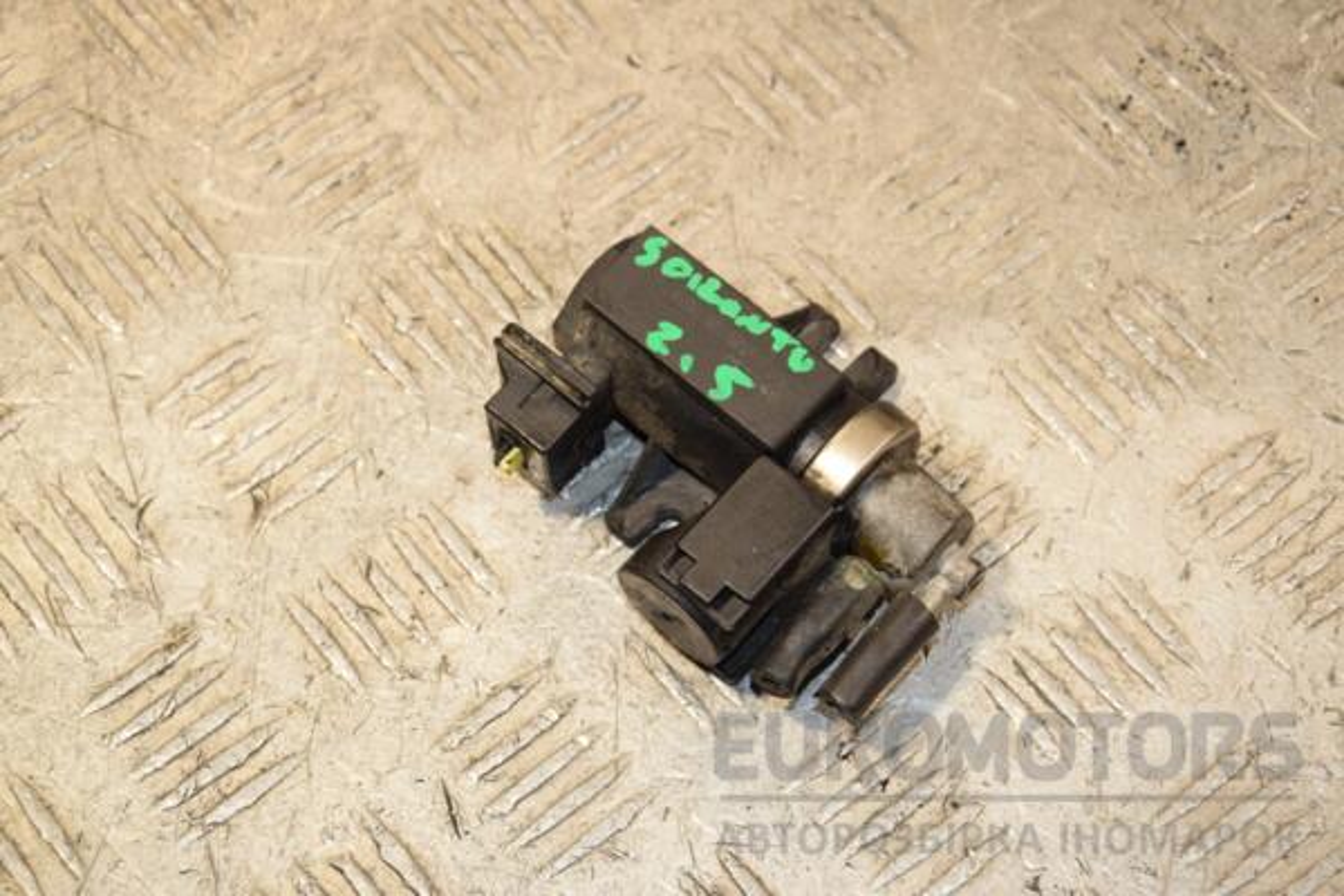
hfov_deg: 21.9
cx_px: 672
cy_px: 448
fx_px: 3472
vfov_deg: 14.7
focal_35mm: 93
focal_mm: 62
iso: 800
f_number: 7.1
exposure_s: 1/200
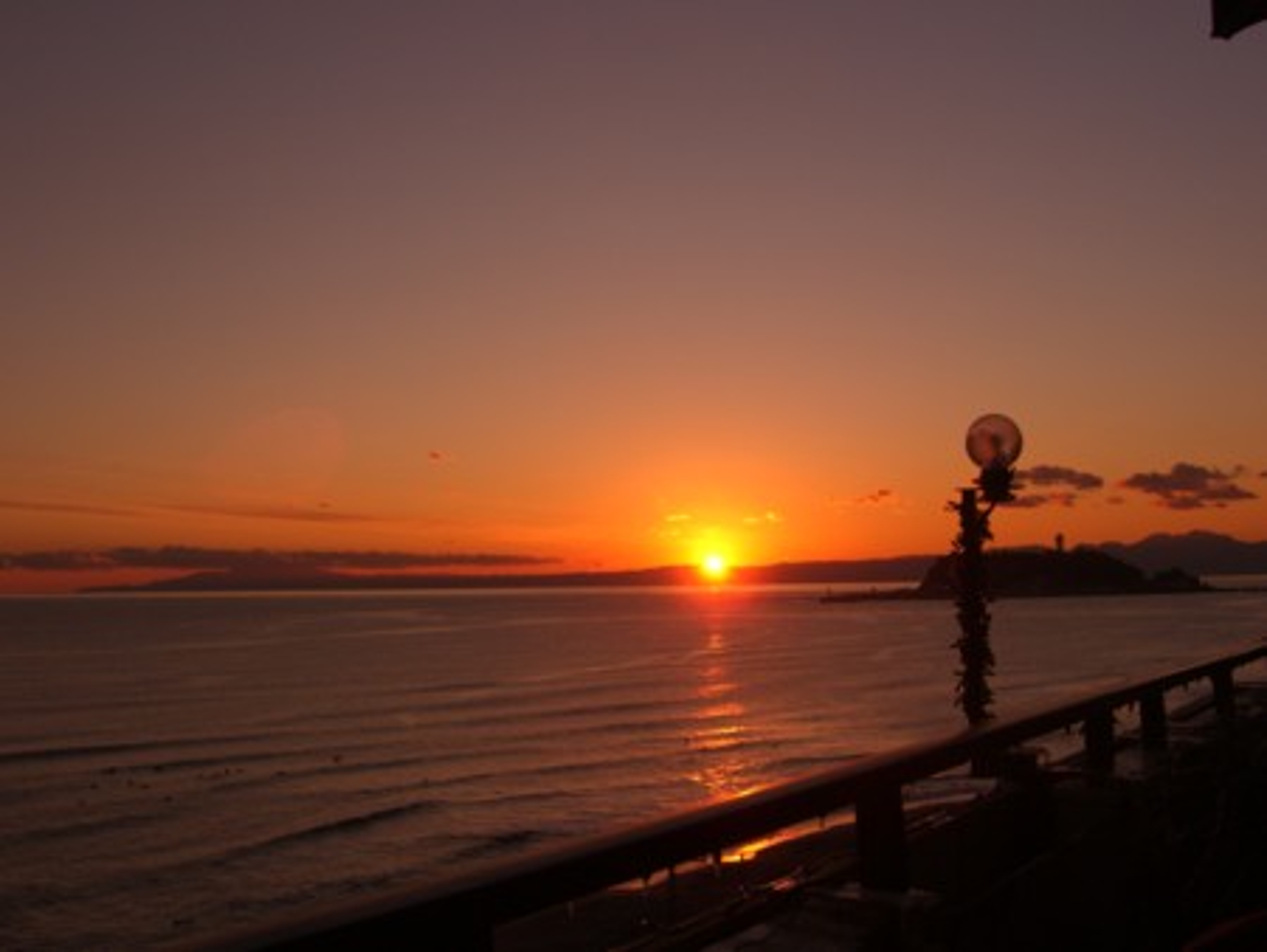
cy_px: 476
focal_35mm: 38
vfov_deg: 37.8
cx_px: 634
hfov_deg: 49.0
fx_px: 1392
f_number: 8
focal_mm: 7.9
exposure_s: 1/200
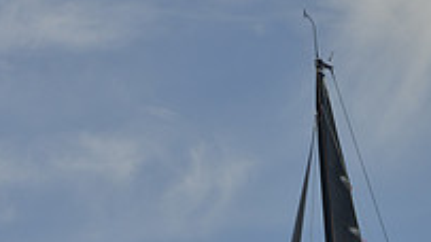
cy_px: 594
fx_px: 2399
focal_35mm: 210
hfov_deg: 10.2
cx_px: 370
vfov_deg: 5.6
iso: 280
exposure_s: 1/1600
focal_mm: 70
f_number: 10
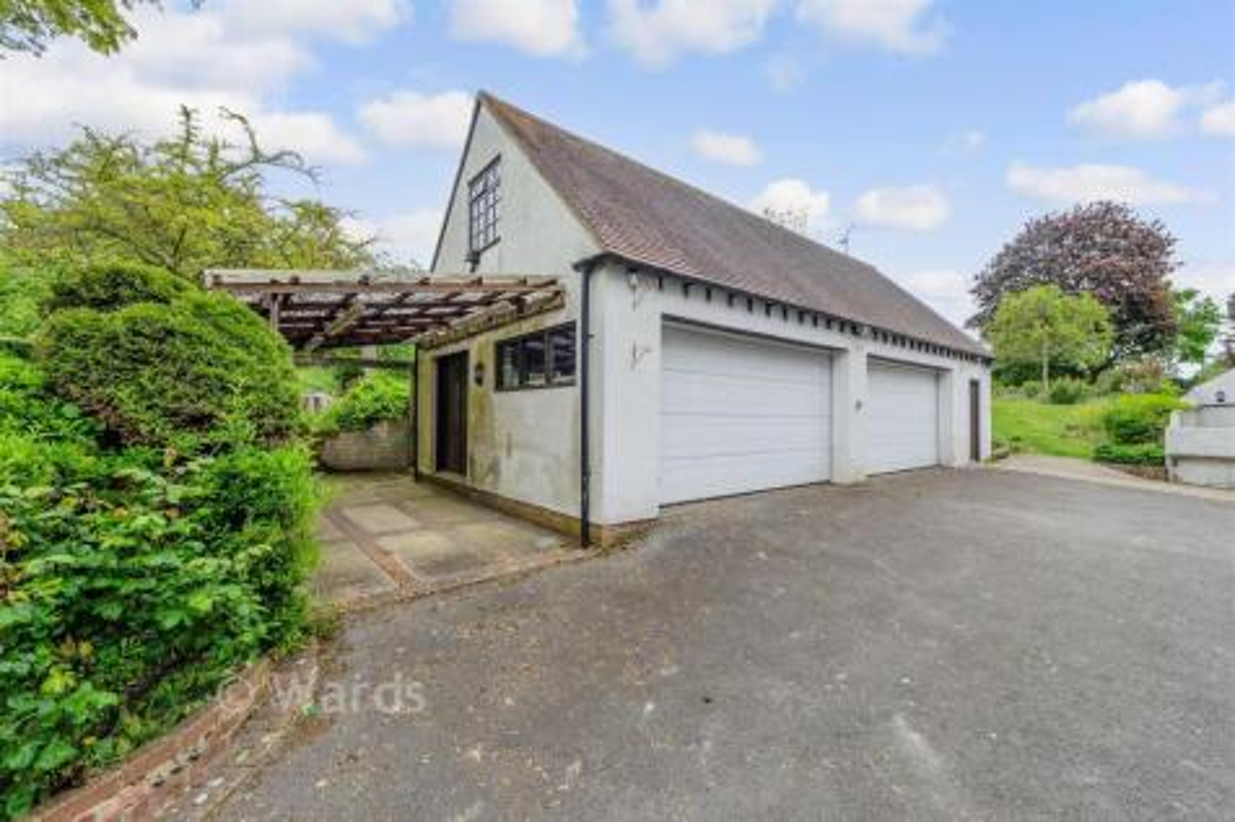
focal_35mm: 14
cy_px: 411
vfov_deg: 81.2
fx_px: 480
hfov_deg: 104.3
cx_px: 618
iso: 110
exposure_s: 1/50
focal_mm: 14
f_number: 8
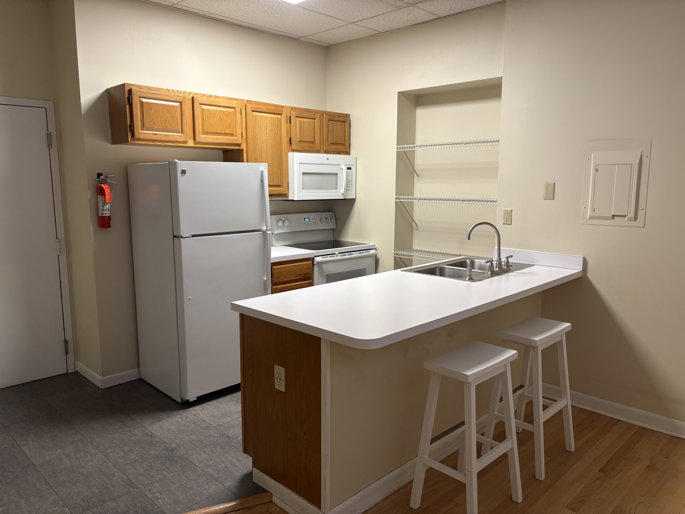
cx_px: 342
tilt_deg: -8.3
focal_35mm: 26
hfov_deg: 67.3
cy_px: 257
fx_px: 515
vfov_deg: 53.1
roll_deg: +0.5
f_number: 1.6
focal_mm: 5.96
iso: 125
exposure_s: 1/60
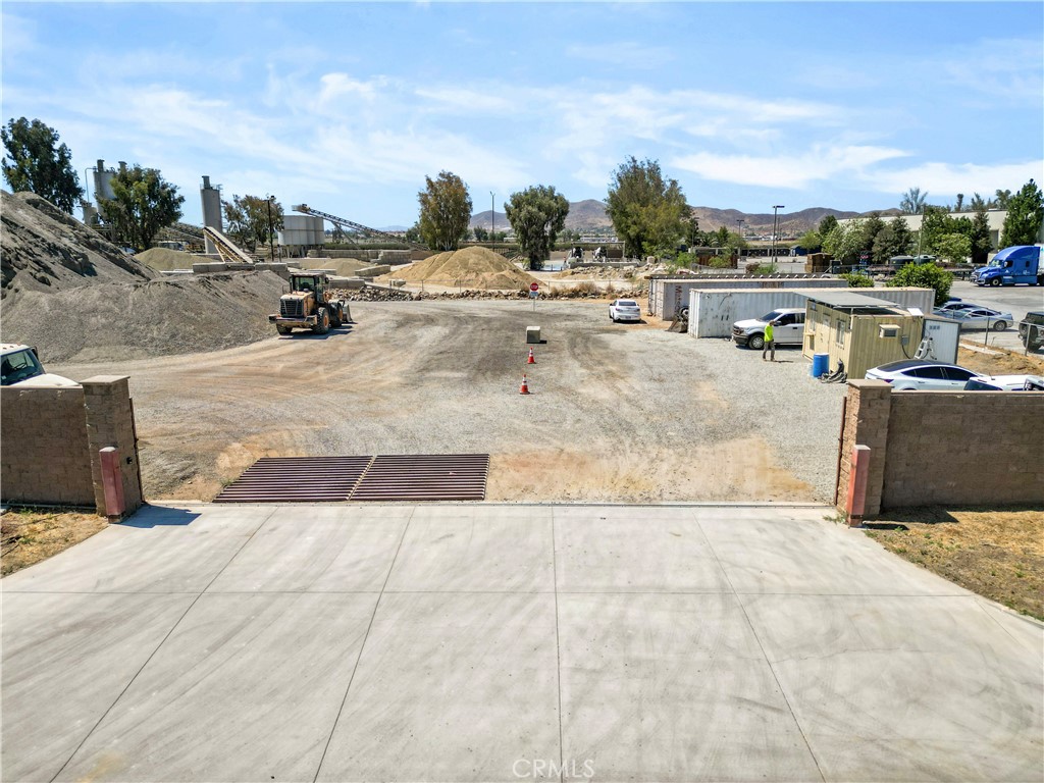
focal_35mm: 24
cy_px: 392
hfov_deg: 71.6
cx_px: 522
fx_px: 724
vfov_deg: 56.8
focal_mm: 6.72
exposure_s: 1/3200
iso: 100
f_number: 1.7
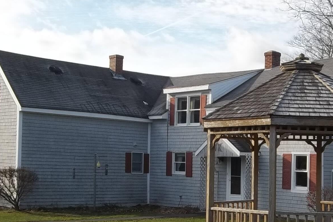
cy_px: 176
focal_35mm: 67
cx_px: 202
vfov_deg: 20.1
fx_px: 620
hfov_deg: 30.0
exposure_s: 1/320
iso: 80
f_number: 4
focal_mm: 6.6
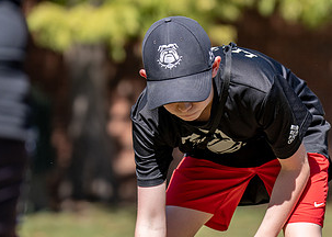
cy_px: 142
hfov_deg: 6.7
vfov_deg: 4.8
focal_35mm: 301
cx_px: 197
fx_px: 2836
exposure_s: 1/2000
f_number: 2.8
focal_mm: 127
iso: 100
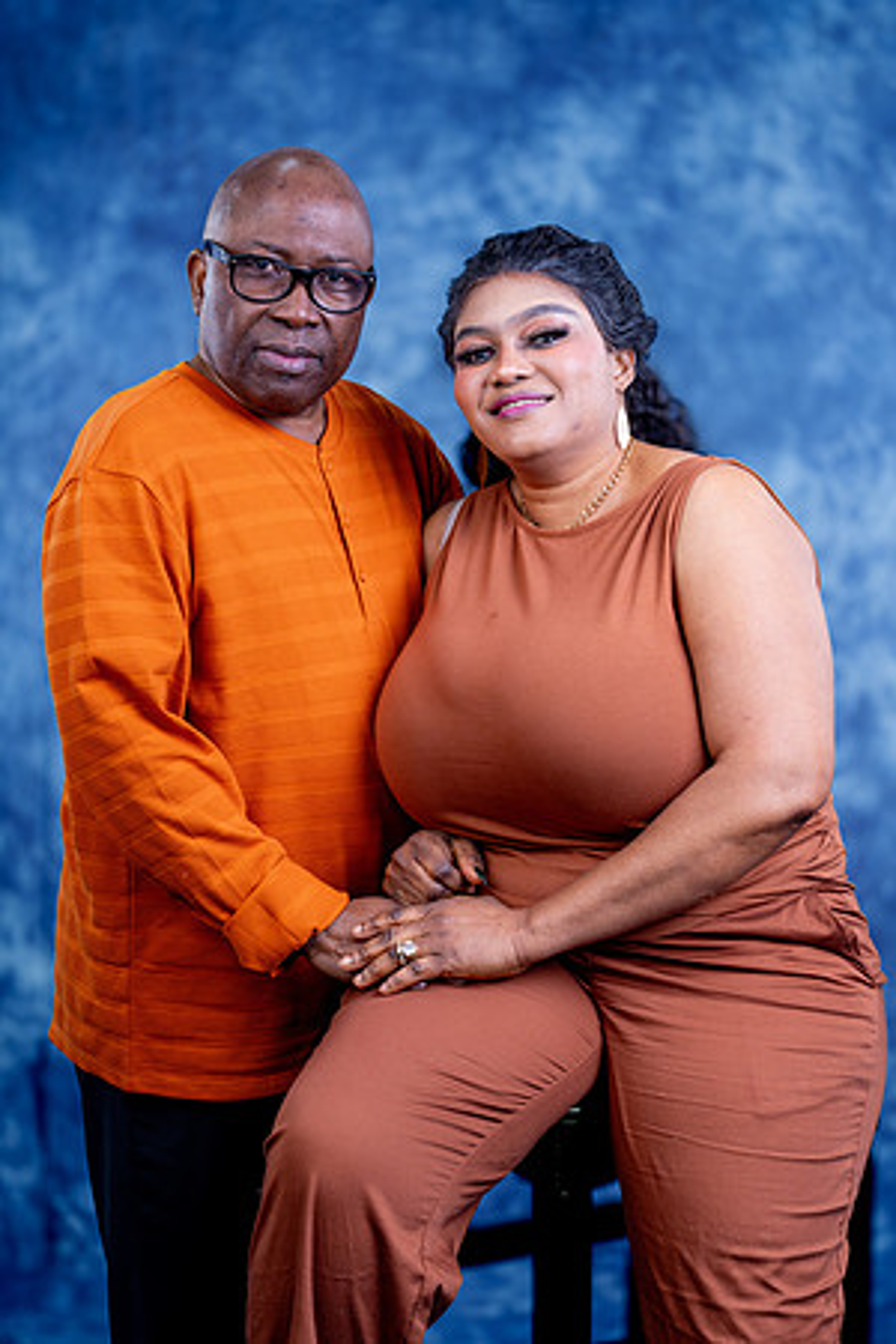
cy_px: 672
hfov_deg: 20.0
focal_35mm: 68
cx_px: 448
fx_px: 2538
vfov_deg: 29.7
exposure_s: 1/200
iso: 125
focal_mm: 68
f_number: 10
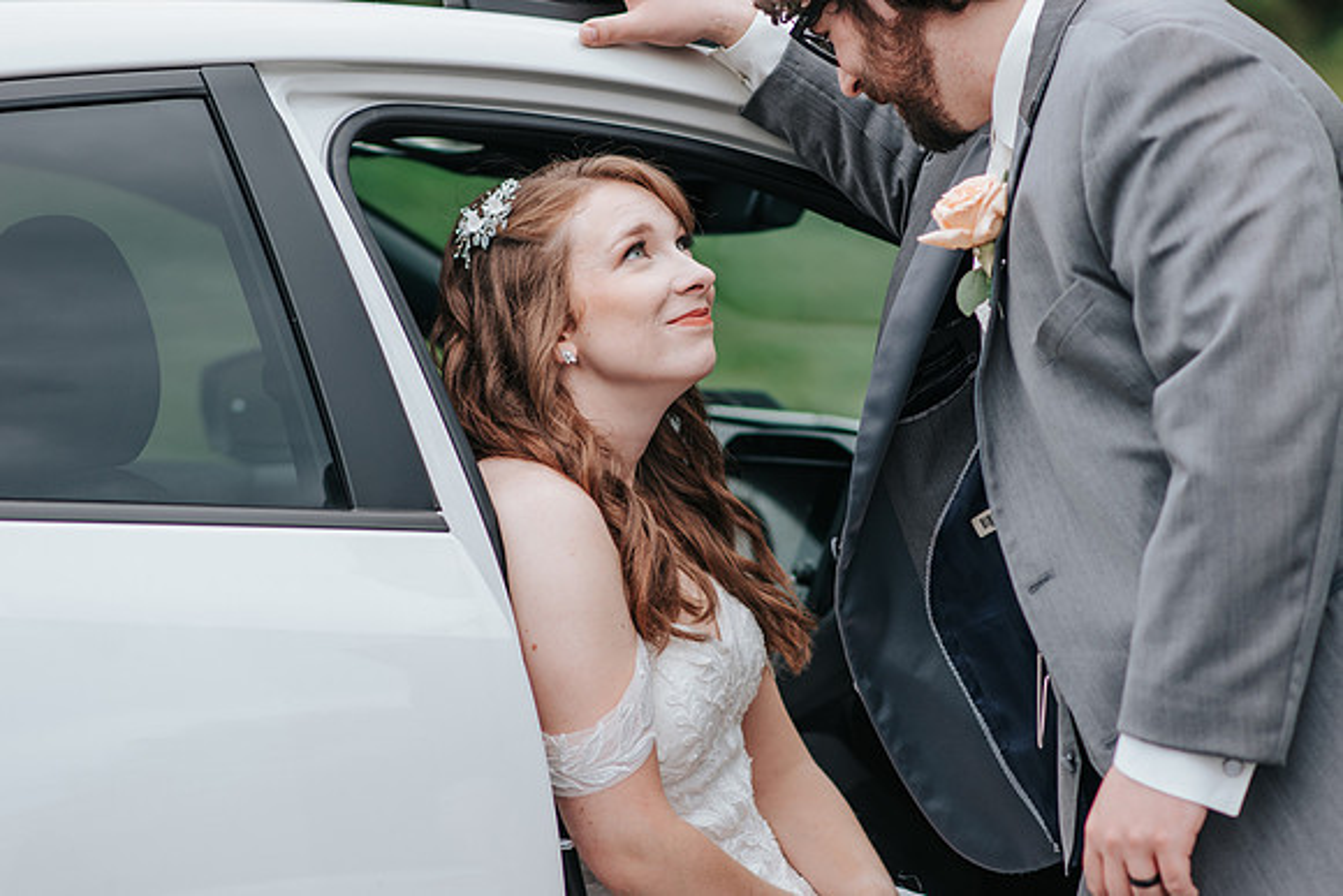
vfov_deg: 10.8
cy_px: 448
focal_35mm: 128
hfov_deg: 16.1
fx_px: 4757
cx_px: 672
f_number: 2.8
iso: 200
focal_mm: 85
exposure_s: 1/640
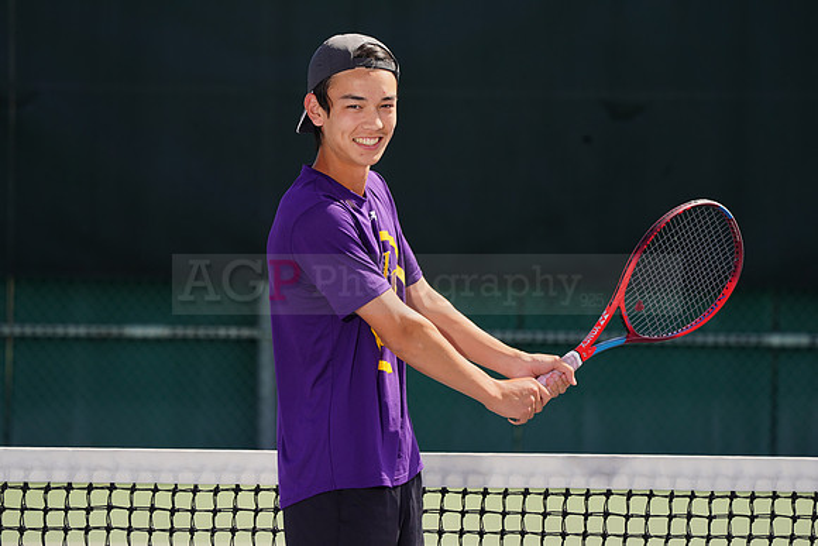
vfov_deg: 4.6
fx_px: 6818
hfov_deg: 6.9
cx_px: 409
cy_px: 273
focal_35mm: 300
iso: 100
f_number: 9
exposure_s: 1/250
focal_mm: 300
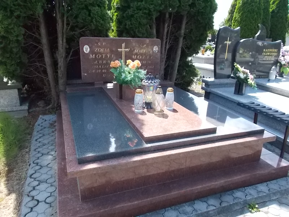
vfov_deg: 53.1
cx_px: 144
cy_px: 108
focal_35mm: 26
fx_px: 217
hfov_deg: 67.3
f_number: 8
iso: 400
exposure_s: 1/200
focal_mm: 4.6
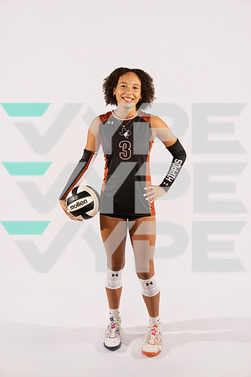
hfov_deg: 32.3
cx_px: 126
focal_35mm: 41
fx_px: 433
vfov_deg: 47.0
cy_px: 188
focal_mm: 41.4
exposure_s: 1/250
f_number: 4
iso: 250
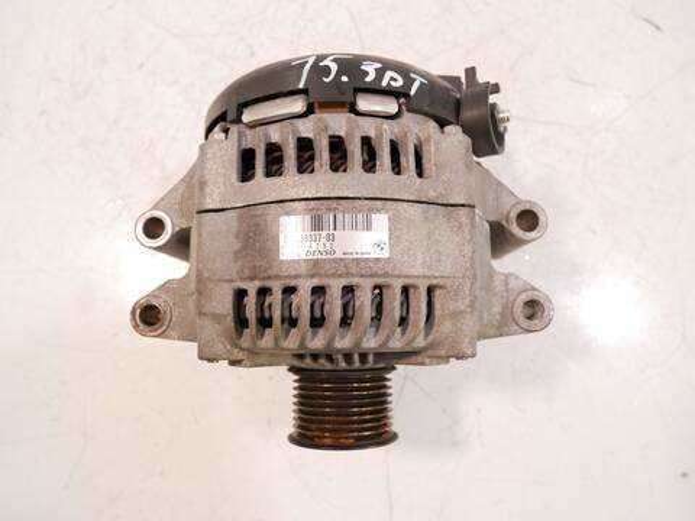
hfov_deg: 71.6
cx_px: 348
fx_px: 482
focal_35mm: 24
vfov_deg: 56.8
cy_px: 260
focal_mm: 12
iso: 800
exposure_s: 1/60
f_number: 3.5
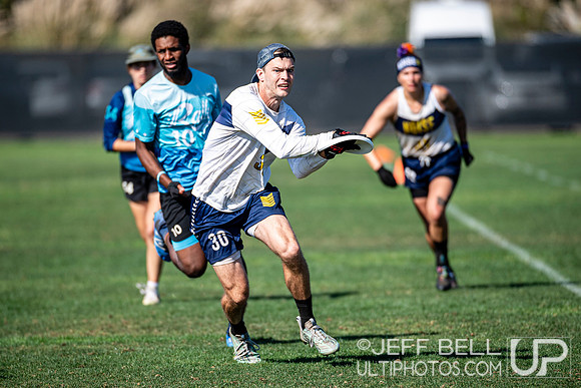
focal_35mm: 415
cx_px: 298
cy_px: 220
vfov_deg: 3.3
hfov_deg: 5.0
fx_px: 6700
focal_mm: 300
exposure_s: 1/2500
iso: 160
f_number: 3.2
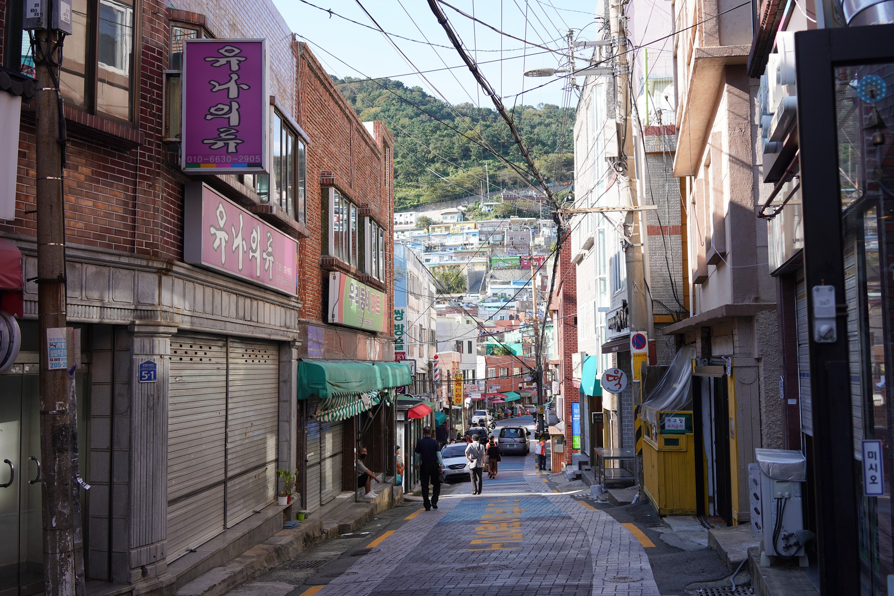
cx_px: 447
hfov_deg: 54.4
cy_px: 298
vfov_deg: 37.9
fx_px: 869
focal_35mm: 35
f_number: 6.3
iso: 100
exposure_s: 1/125
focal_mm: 35
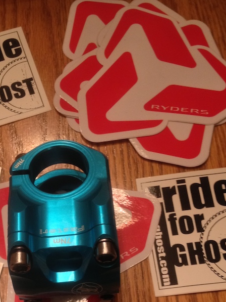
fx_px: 522
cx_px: 60
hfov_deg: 24.2
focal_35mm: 60
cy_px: 245
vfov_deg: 31.3
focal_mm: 4.28
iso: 200
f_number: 2.4
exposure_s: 1/20
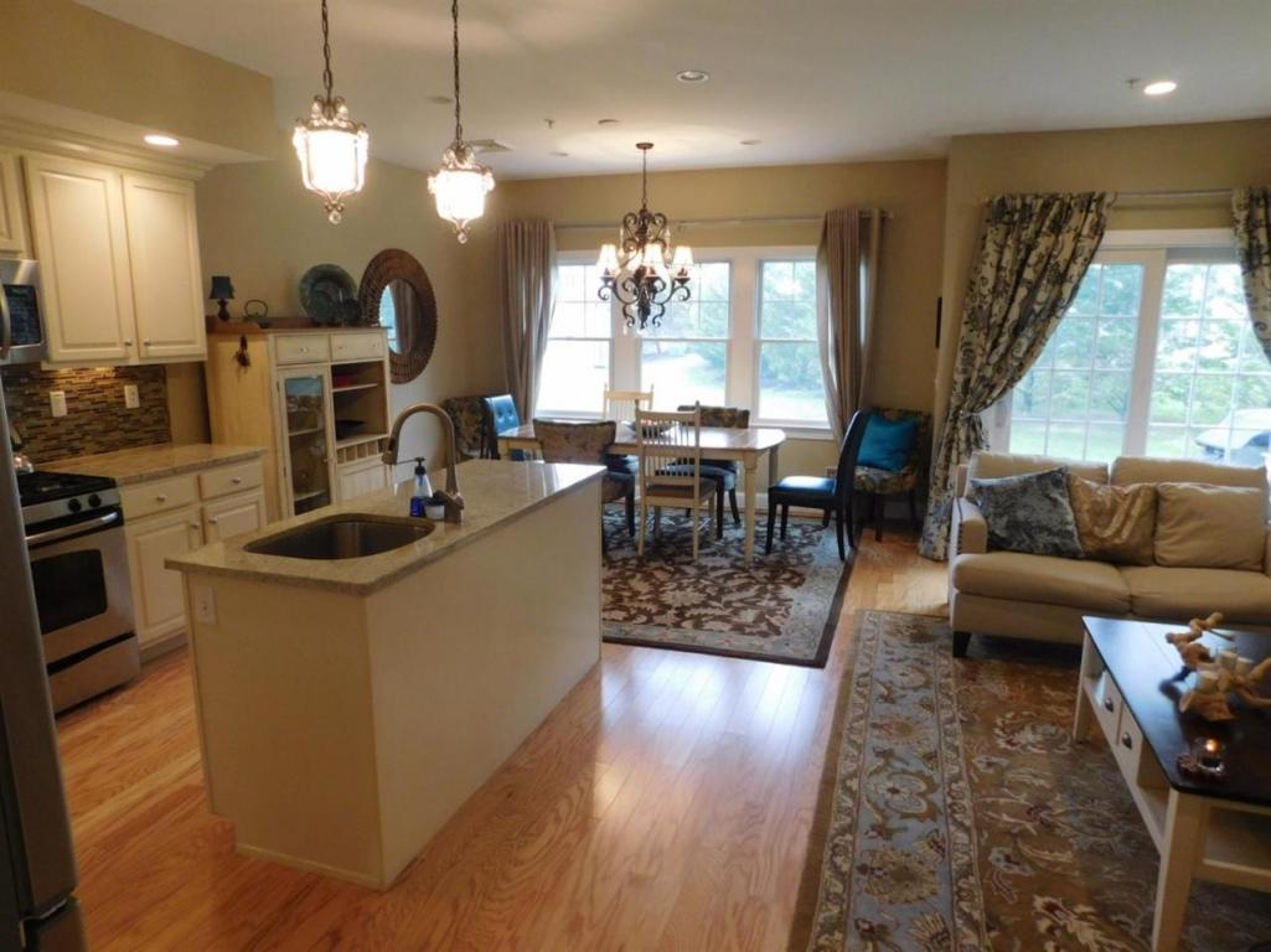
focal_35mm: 23
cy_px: 476
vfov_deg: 58.8
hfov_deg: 73.9
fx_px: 844
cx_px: 636
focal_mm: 4
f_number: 3
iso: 220
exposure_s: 1/30
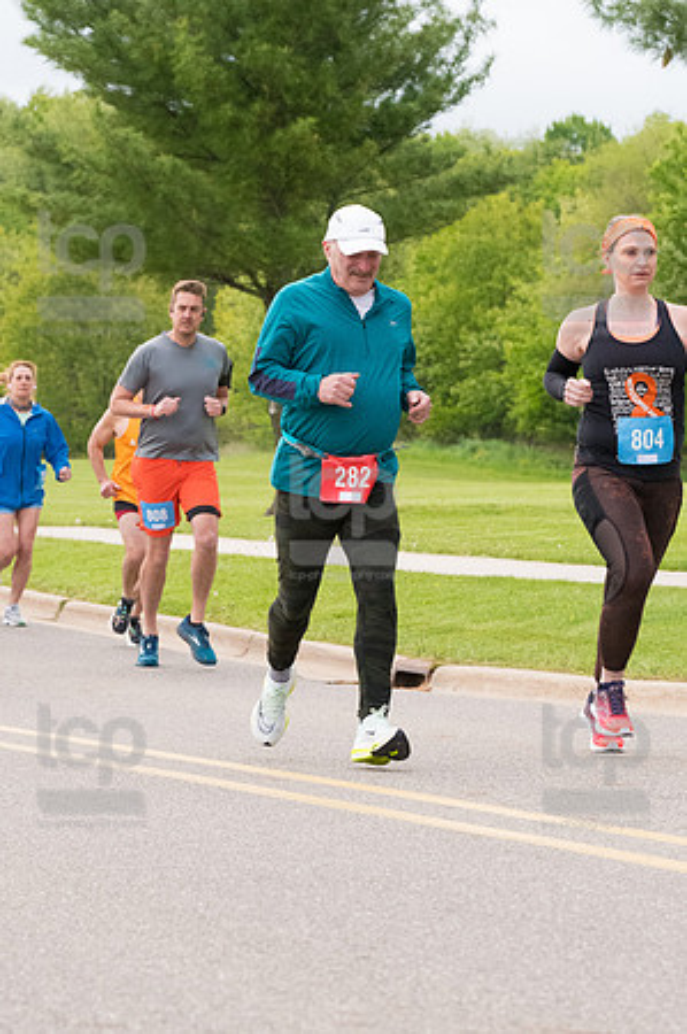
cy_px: 517
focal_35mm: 174
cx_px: 344
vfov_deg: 11.8
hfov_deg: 7.9
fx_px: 4992
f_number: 7.1
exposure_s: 1/1600
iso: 4000
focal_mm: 116
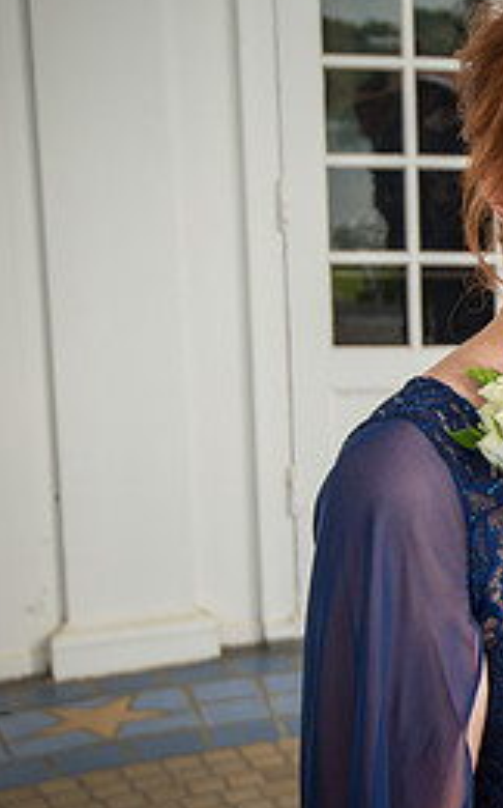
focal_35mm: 79
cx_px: 921
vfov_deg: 26.2
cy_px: 402
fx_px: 1737
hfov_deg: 14.4
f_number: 4.8
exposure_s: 1/180
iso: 400
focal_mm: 32
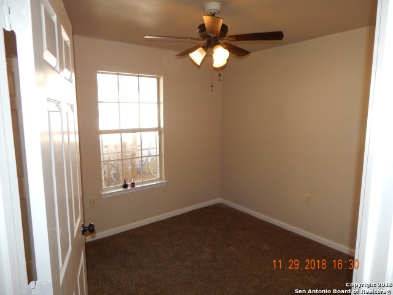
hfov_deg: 73.9
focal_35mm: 23
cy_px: 148
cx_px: 196
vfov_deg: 58.9
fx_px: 261
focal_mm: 4
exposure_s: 1/160
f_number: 3
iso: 125
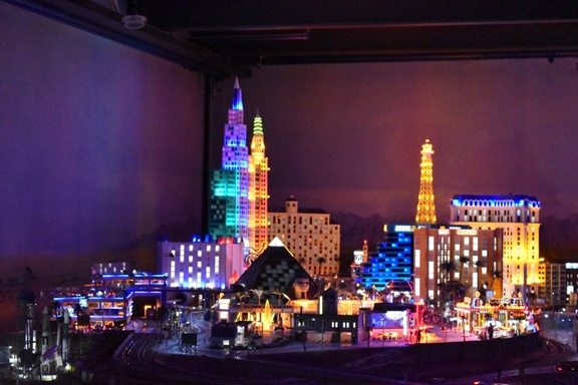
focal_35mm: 82
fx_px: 1324
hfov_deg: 24.6
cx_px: 289
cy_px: 192
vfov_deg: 16.6
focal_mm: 55
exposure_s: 1/40
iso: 12800
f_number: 5.6
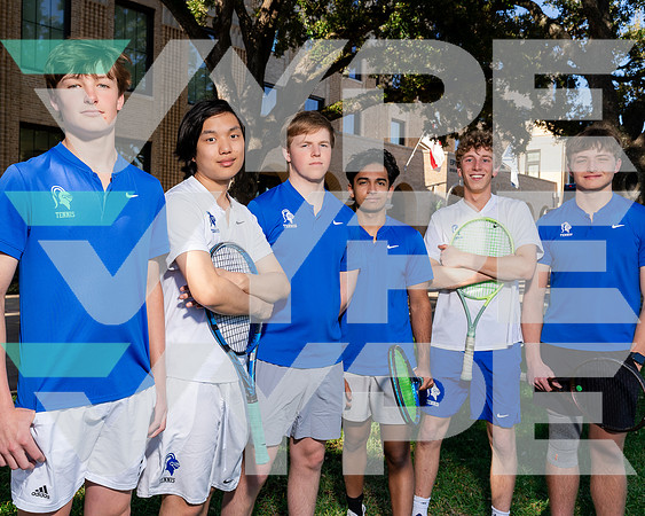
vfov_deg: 44.5
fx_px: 629
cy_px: 259
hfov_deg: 54.1
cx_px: 280
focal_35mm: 33
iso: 250
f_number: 8
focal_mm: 28
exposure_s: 1/250
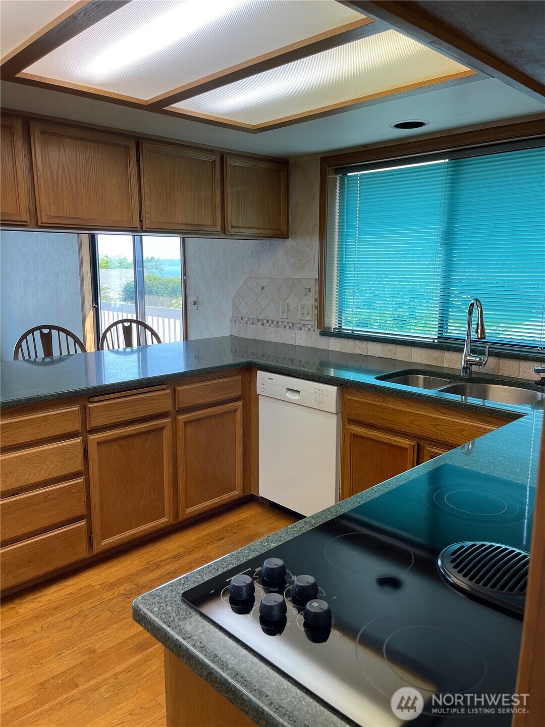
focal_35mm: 26
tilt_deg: -10.5
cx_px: 272
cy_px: 364
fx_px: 546
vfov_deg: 67.3
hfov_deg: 53.1
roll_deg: +0.1
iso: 40
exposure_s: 1/120
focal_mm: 5.1
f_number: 1.6
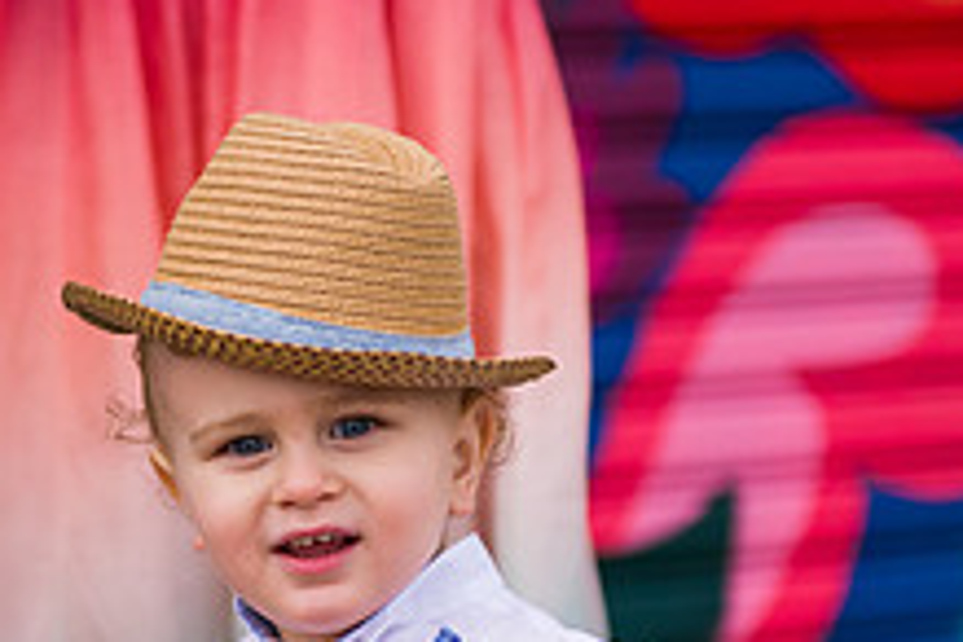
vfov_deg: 7.4
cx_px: 325
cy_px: 521
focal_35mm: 185
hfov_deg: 11.1
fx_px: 4948
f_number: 3.2
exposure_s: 1/3200
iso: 200
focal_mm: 70
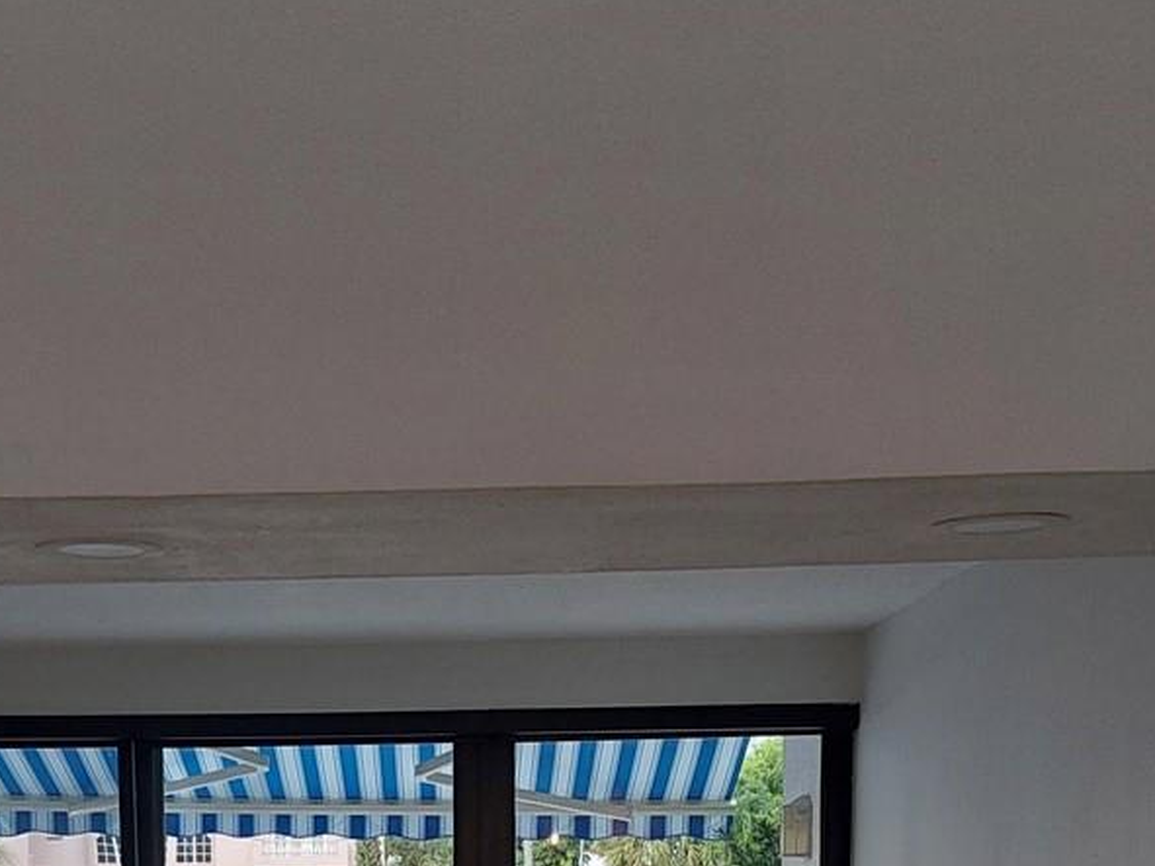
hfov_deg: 29.6
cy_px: 1120
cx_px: 379
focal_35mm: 65
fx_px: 2168
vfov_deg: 20.6
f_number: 1.8
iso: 50
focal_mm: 5.23
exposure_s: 1/50
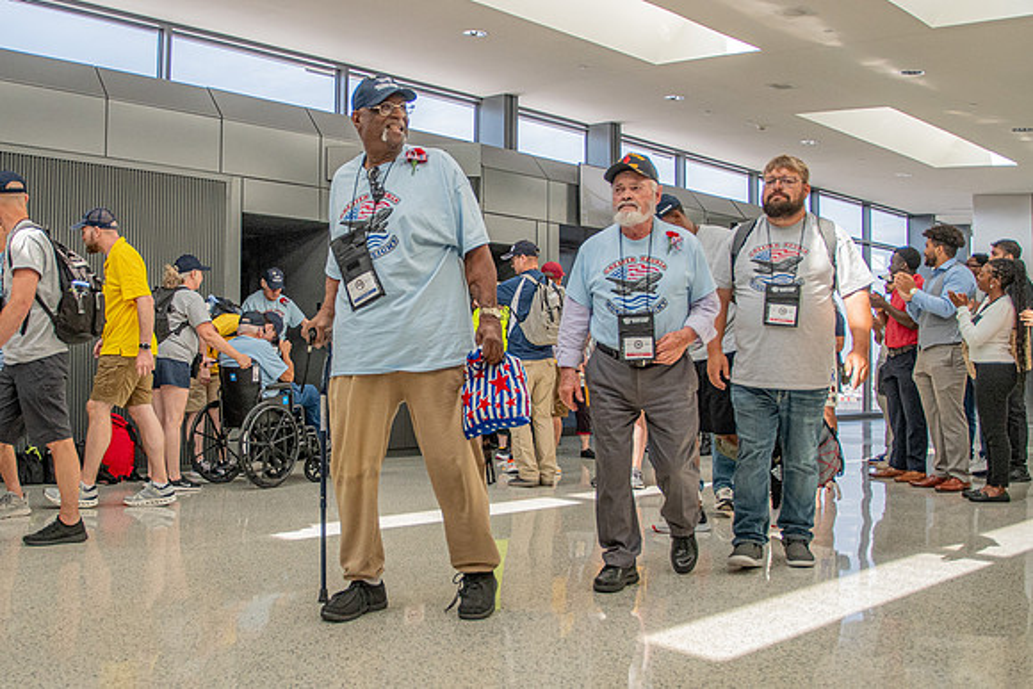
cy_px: 346
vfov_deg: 39.6
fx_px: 958
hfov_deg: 56.0
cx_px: 392
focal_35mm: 33
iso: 800
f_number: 3.2
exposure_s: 1/1600
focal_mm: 16
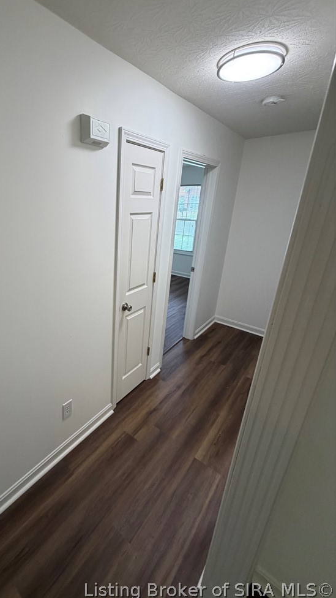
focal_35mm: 16
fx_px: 253
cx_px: 103
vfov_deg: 99.3
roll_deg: -1.0
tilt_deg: -20.1
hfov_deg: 64.7
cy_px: 290
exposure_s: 1/120
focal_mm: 2.22
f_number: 2.2
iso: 200
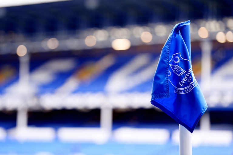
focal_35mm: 140
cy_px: 78
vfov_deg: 9.8
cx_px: 116
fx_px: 906
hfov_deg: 14.7
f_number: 2.8
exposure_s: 1/60
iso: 400
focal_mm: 140
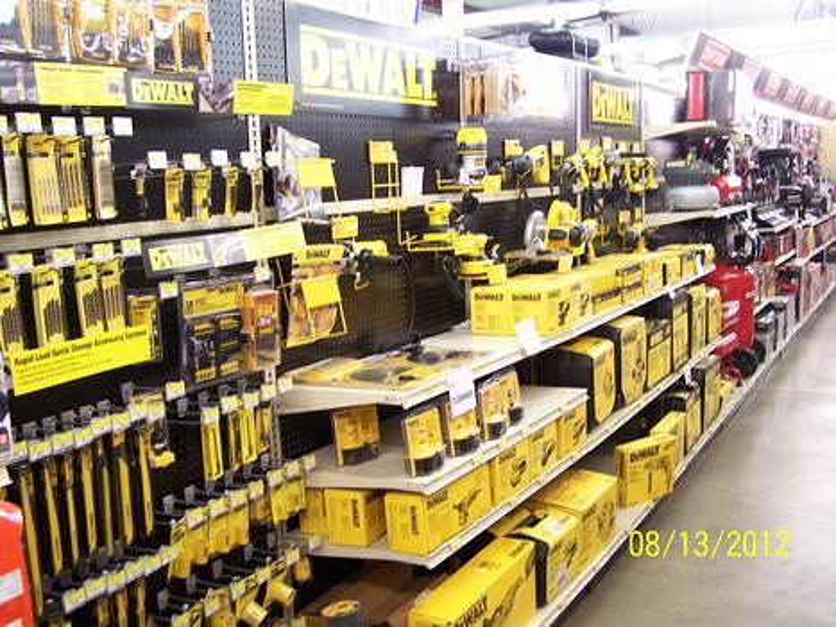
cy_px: 314
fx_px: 917
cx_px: 418
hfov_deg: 49.0
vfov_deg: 37.7
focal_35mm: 38
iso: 140
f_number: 2.8
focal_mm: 6.3
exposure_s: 1/15
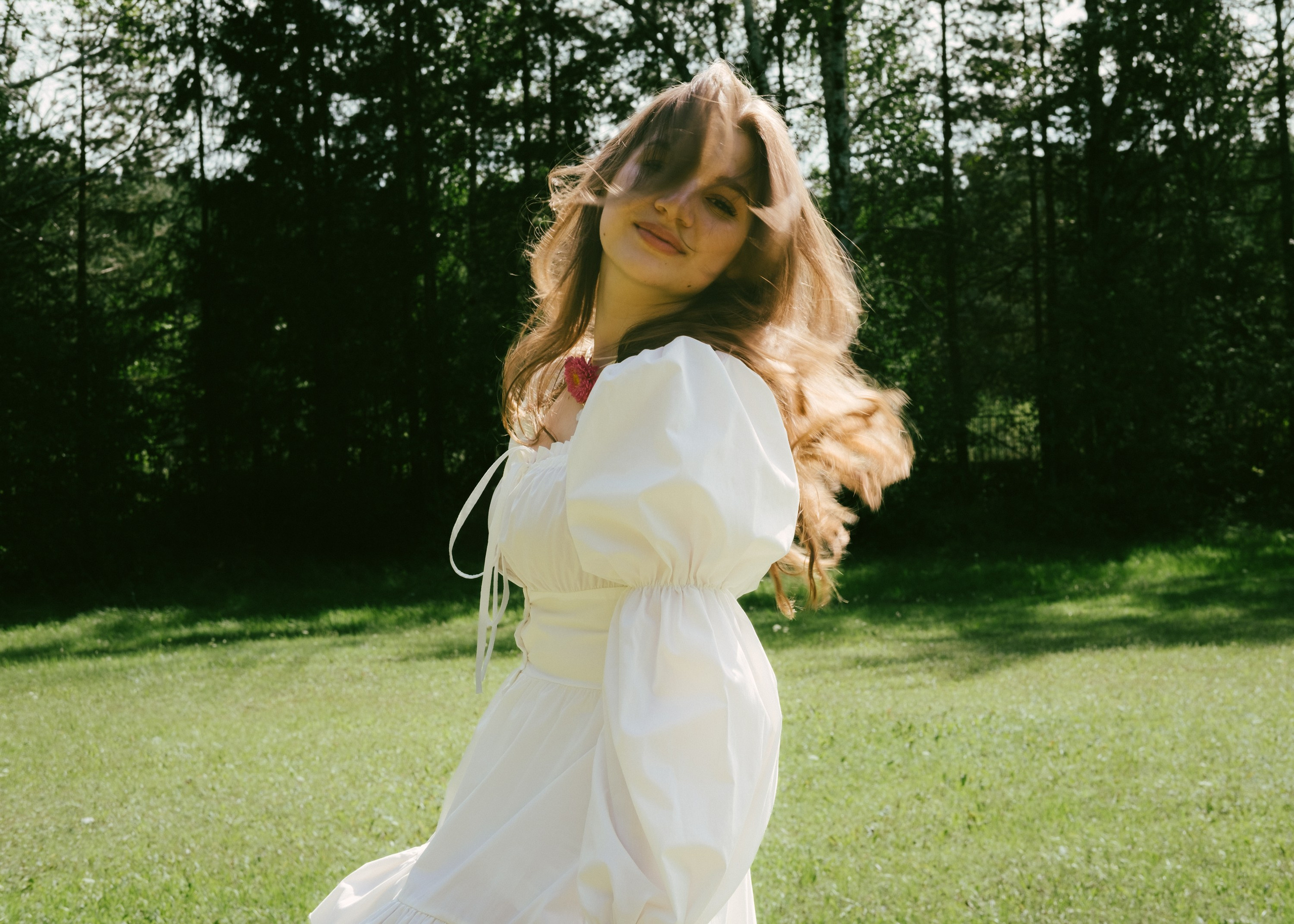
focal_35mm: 56
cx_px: 688
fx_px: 2044
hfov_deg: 35.1
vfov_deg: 25.5
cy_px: 462
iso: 160
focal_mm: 35
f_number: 10
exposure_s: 1/100
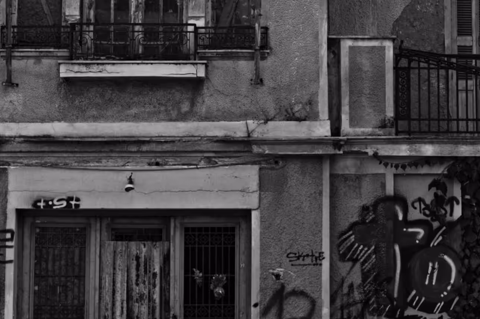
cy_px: 33
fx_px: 1545
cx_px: 316
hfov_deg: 17.6
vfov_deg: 11.7
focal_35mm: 116
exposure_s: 1/1000
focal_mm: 35
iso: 200
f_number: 5
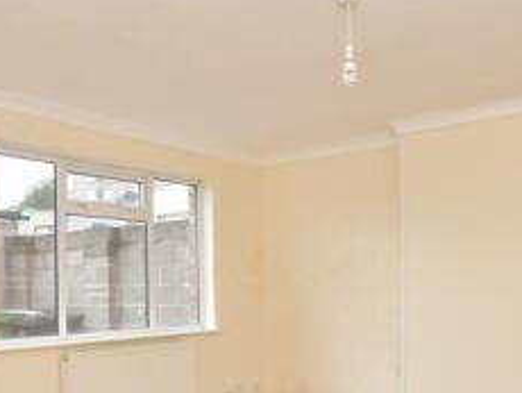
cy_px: 292
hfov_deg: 45.6
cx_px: 221
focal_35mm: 41
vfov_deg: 34.5
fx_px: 619
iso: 500
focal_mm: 10
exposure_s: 1/80
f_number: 9
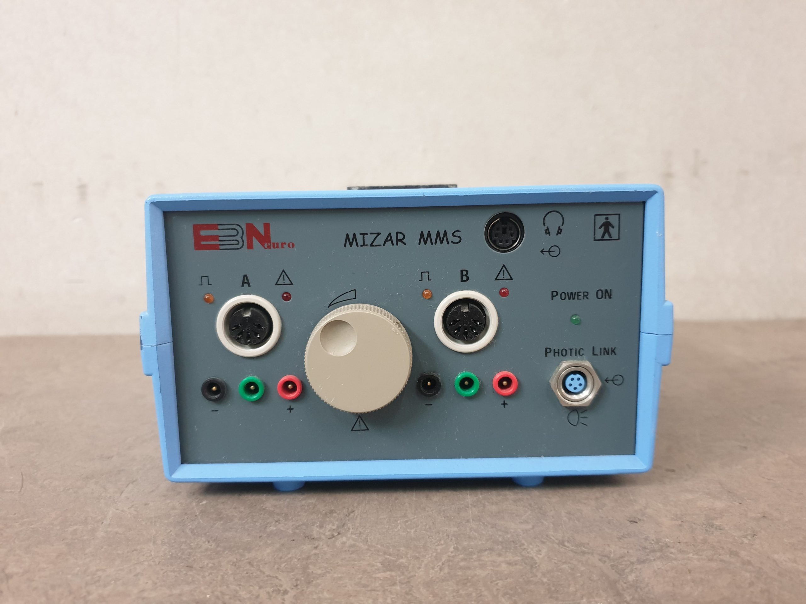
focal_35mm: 26
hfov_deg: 67.3
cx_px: 403
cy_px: 302
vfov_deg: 53.1
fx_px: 605
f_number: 1.5
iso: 250
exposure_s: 1/50
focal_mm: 4.3
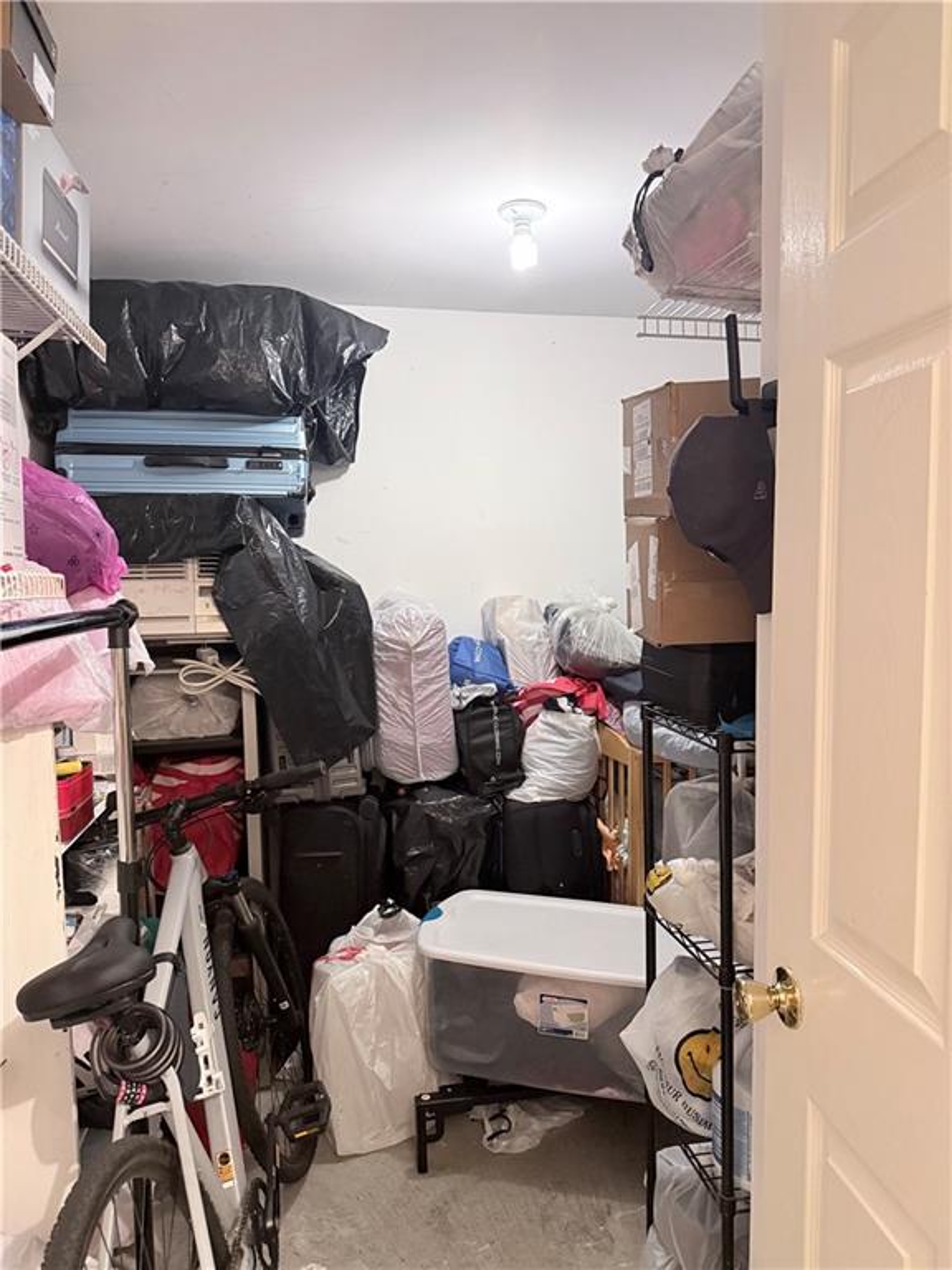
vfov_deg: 71.6
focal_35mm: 24
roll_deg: -0.3
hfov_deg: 56.8
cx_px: 476
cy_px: 635
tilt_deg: -3.5
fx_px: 880
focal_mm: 6.76
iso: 800
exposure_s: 1/60
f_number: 1.78
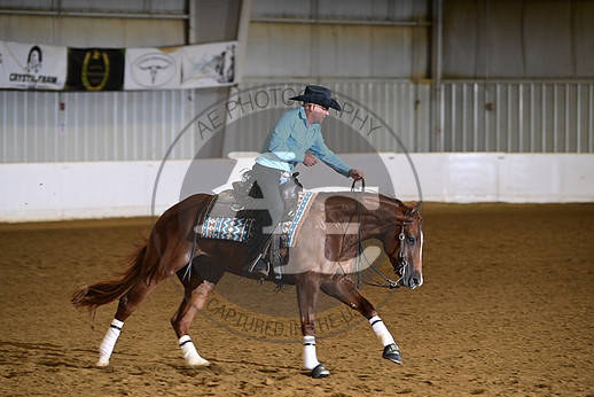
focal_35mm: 224
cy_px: 213
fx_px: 3698
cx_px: 287
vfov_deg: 6.1
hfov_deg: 9.2
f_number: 4
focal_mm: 200
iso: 2500
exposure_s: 1/200
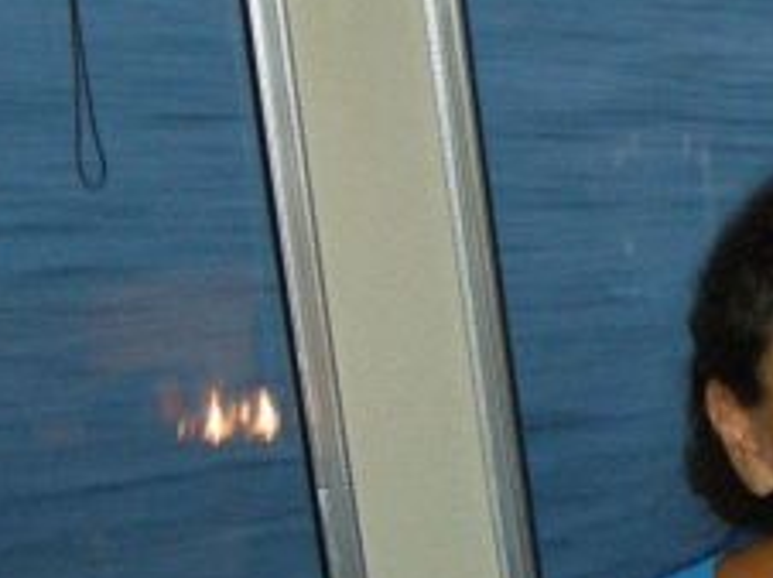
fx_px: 2766
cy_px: 339
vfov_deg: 11.9
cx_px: 944
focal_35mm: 124
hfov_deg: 15.3
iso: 400
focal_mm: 7.5
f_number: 2.7
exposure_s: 1/2
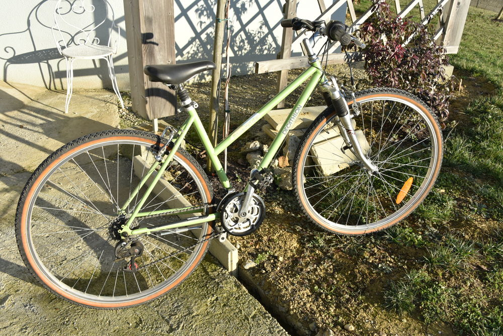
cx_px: 252
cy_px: 168
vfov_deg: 41.2
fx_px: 447
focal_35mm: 32
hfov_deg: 58.7
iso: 560
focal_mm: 32
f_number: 11
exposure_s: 1/500
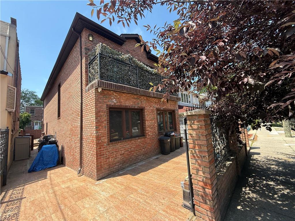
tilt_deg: +5.8
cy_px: 110
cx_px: 148
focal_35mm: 14
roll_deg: +3.4
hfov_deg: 102.1
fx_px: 119
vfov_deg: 85.7
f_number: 2.2
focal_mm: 2.22
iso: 50
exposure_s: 1/531
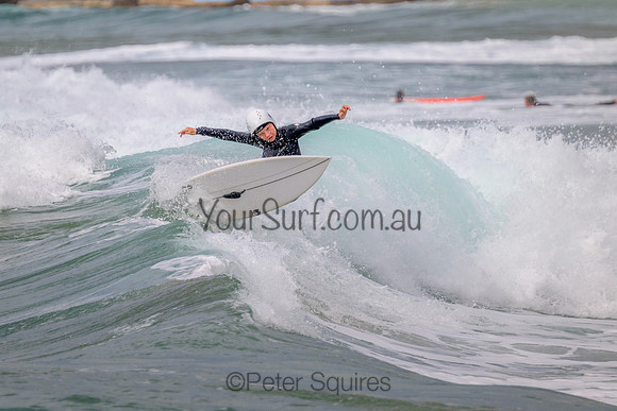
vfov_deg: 1.9
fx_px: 12418
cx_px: 278
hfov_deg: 2.8
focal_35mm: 724
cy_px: 185
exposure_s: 1/2000
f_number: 11
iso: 900
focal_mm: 660
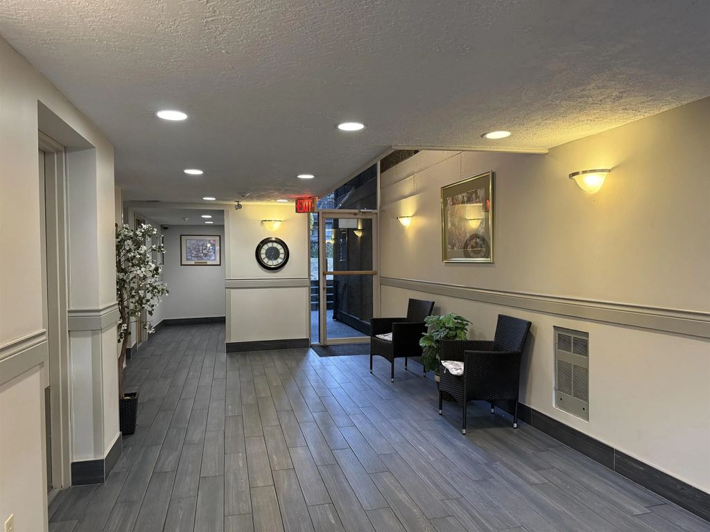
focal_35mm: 24
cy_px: 266
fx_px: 492
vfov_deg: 56.8
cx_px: 355
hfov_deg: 71.6
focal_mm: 6.76
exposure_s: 1/60
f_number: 1.78
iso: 400
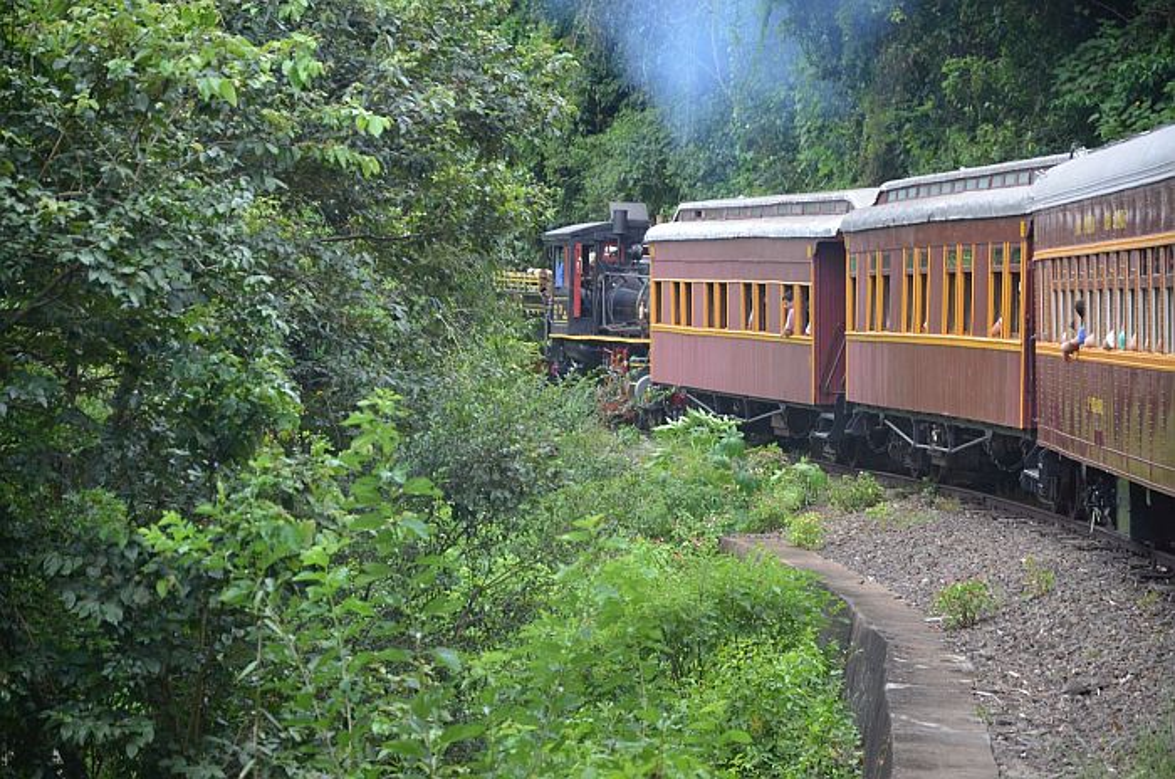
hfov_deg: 13.1
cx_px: 588
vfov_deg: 8.7
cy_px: 390
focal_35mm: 158
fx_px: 5131
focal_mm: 105
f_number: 5.6
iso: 500
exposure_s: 1/250
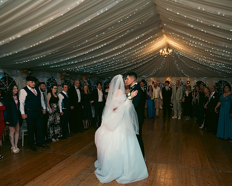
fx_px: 192
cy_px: 95
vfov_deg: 51.5
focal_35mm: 28
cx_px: 119
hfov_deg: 62.2
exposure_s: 1/160
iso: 800
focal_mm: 24
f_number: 3.5
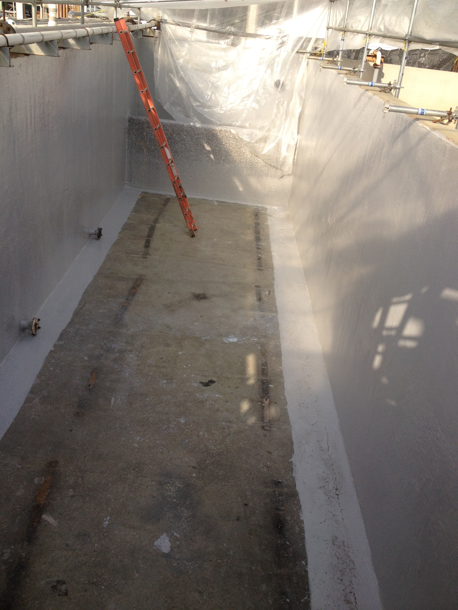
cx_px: 229
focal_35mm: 35
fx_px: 617
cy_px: 305
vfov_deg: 52.6
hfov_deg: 40.7
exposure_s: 1/1042
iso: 64
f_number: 2.4
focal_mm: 4.28
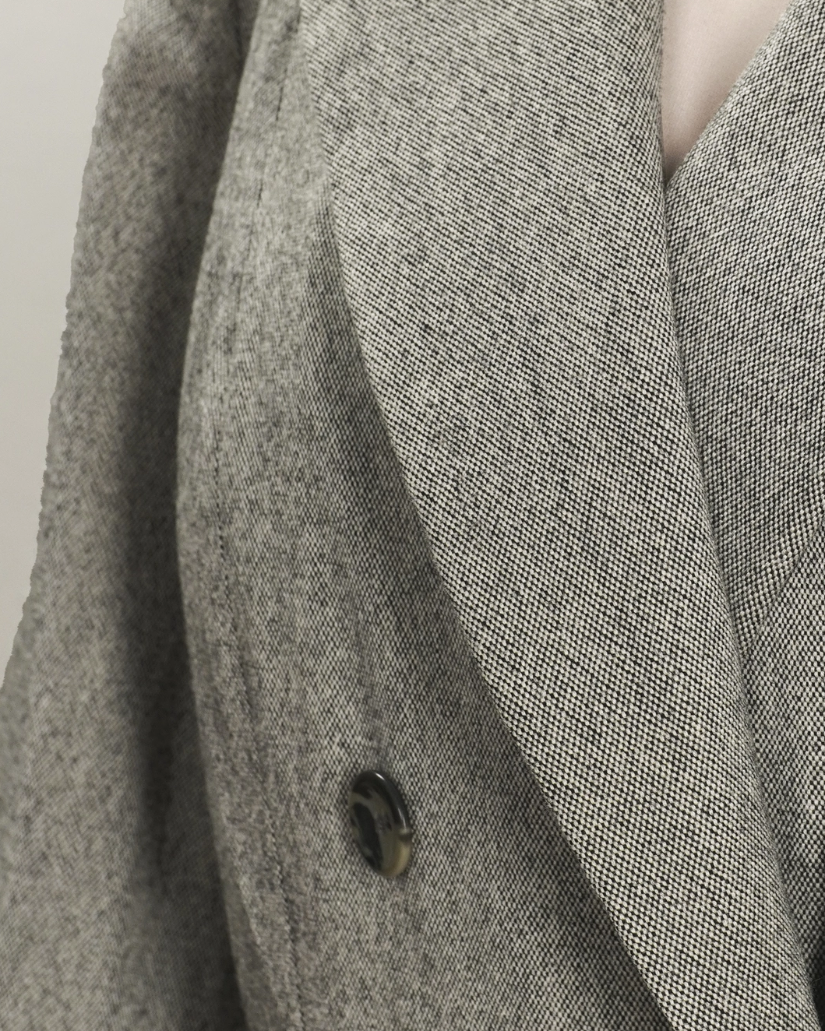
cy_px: 306
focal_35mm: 98
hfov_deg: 15.5
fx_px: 2991
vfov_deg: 19.5
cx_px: 732
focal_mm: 32
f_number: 6.3
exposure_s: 1/40
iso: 400
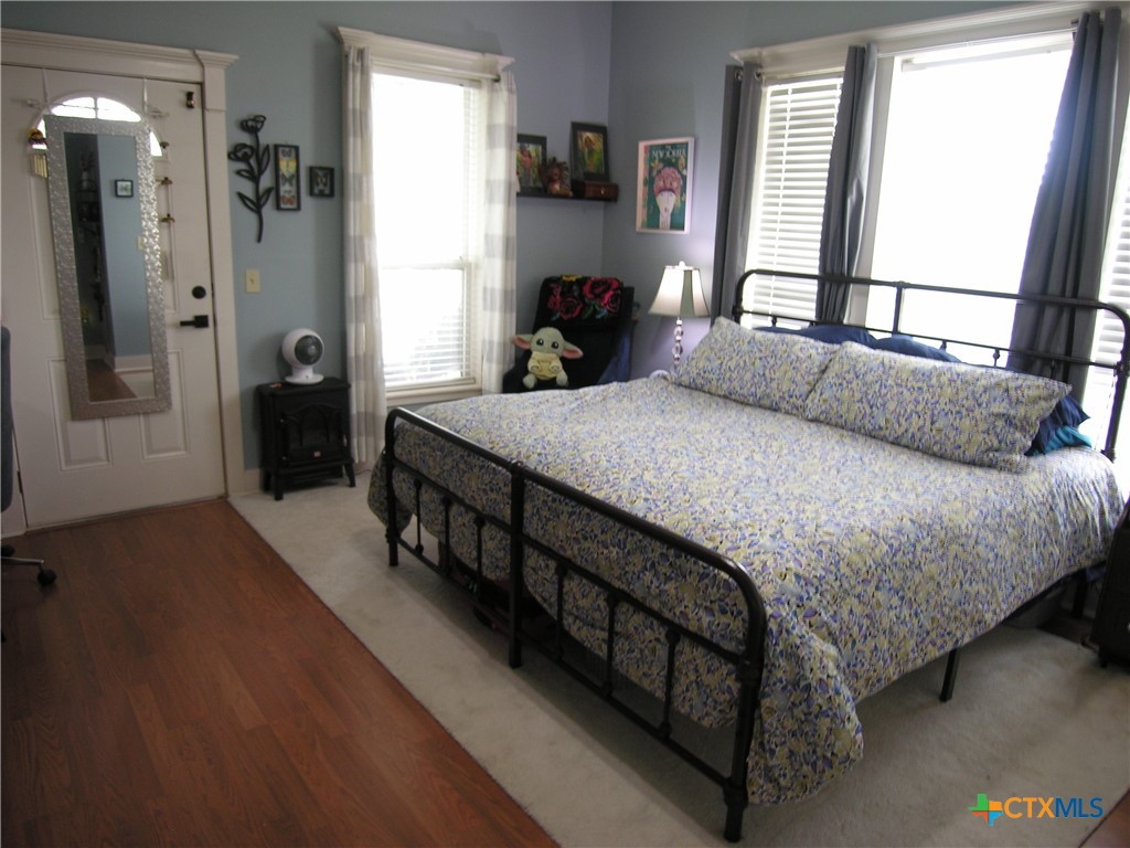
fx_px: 783
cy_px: 424
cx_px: 565
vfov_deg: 56.8
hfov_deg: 71.6
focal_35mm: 24
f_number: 2.6
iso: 71
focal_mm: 6.1
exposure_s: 1/5
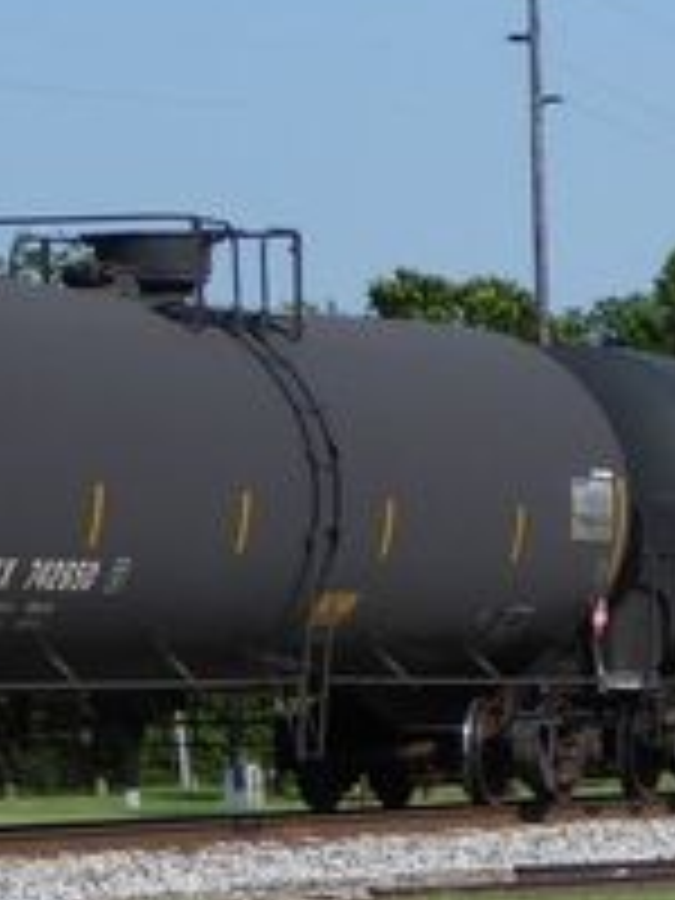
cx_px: 1508
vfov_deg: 6.3
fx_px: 8216
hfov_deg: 4.6
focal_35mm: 316
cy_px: 860
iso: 80
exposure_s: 1/500
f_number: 4.7
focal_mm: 14.1
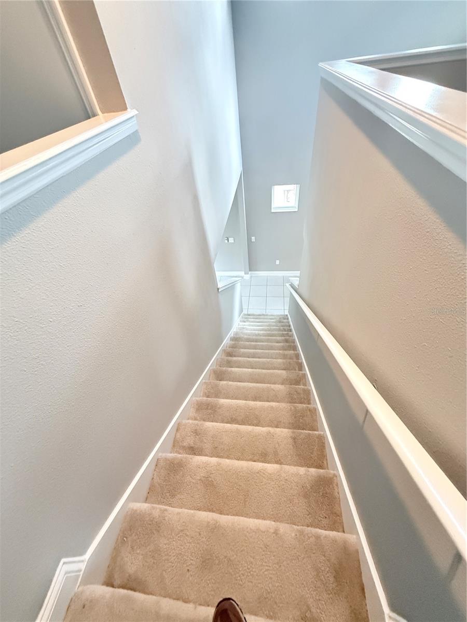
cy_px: 311
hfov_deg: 85.7
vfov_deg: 102.1
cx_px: 234
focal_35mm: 14
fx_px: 252
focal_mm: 2.22
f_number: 2.2
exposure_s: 1/40
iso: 1000
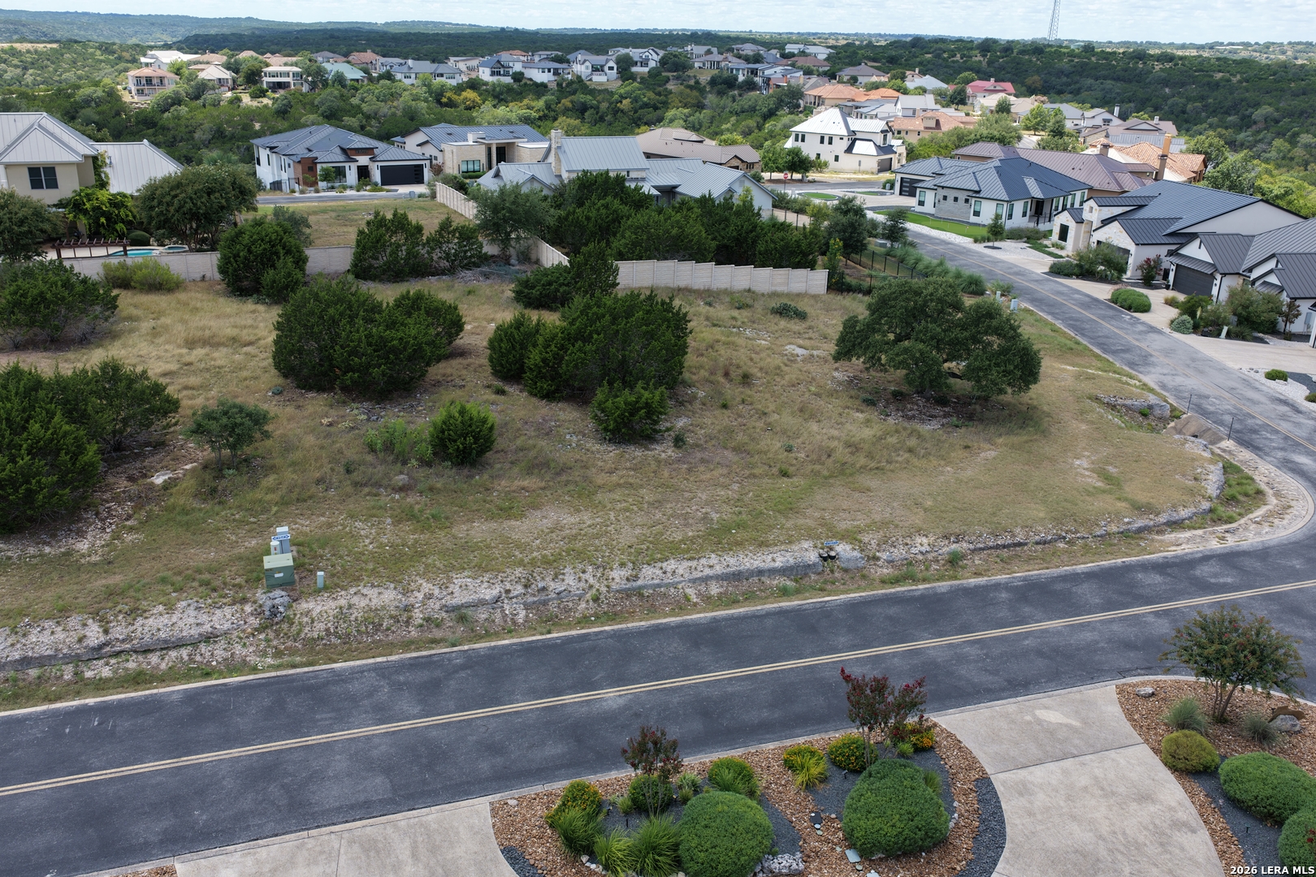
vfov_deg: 46.4
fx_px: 1023
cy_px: 438
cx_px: 658
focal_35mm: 28
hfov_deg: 65.5
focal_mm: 14.45
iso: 100
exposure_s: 1/500
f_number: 2.8
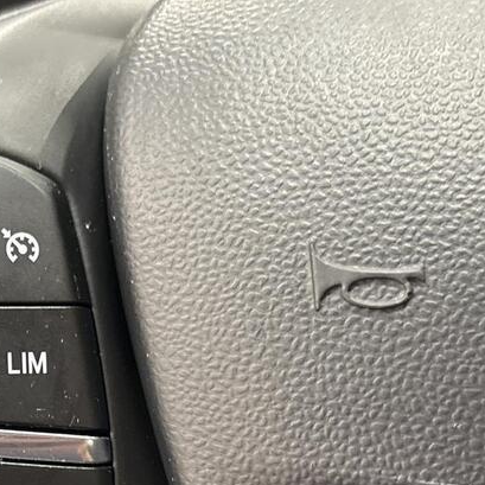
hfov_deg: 20.9
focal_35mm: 81
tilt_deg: -31.5
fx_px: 1284
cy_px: 430
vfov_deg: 21.0
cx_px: 40
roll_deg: +0.5
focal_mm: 5.96
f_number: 1.6
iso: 500
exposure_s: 1/52
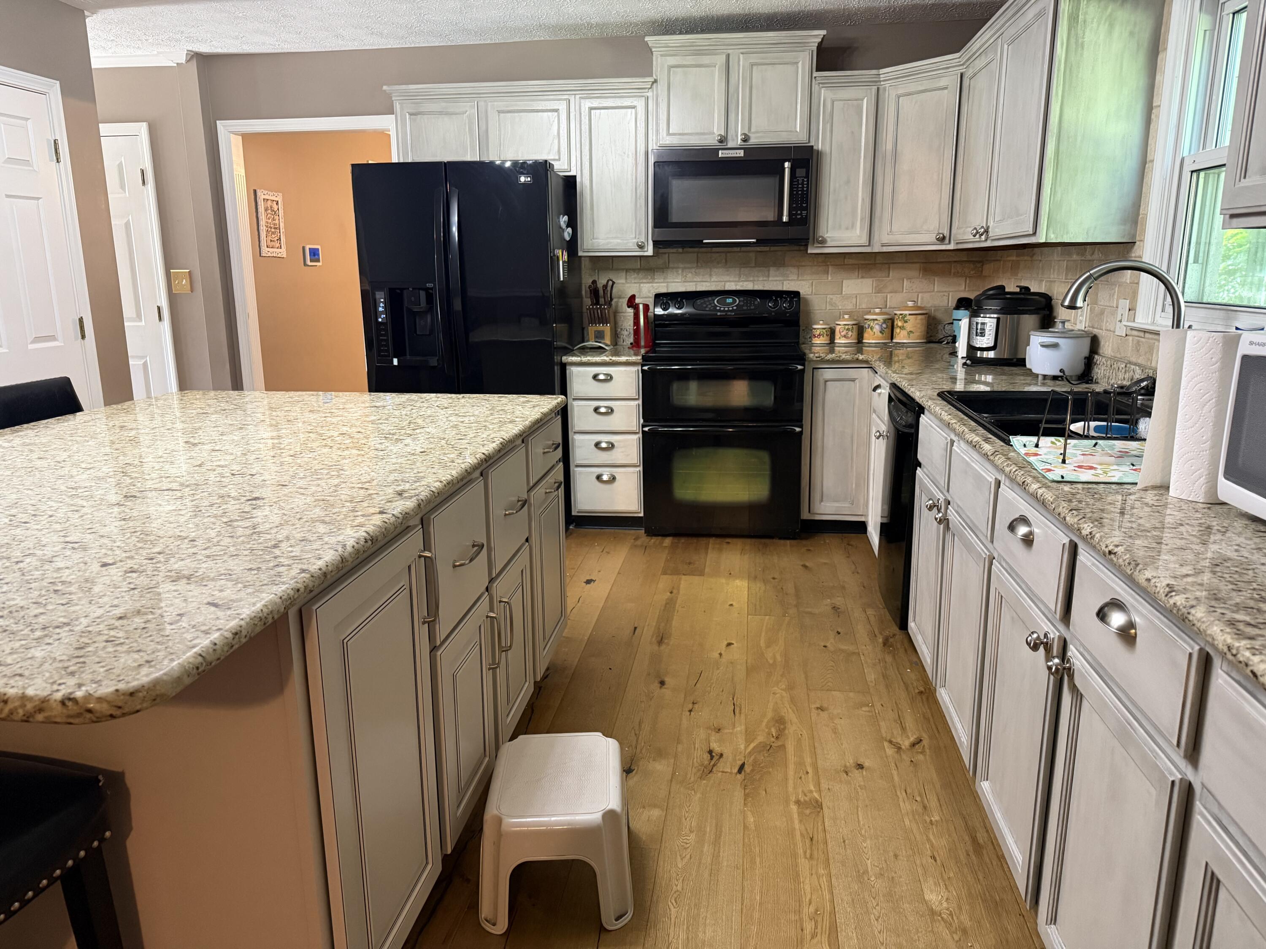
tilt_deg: -11.1
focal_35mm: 24
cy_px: 474
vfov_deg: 56.8
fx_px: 878
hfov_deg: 71.6
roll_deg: +0.2
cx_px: 633
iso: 500
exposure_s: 1/60
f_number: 1.78
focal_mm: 6.76
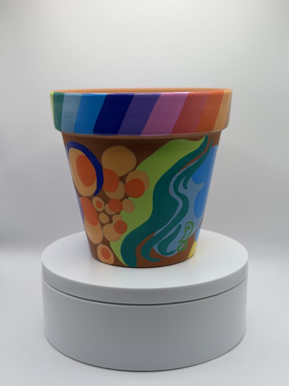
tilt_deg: -11.8
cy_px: 193
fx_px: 534
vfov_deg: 39.7
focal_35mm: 48
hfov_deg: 30.3
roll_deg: -0.6
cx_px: 144
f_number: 1.78
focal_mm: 6.76
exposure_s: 1/828
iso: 64
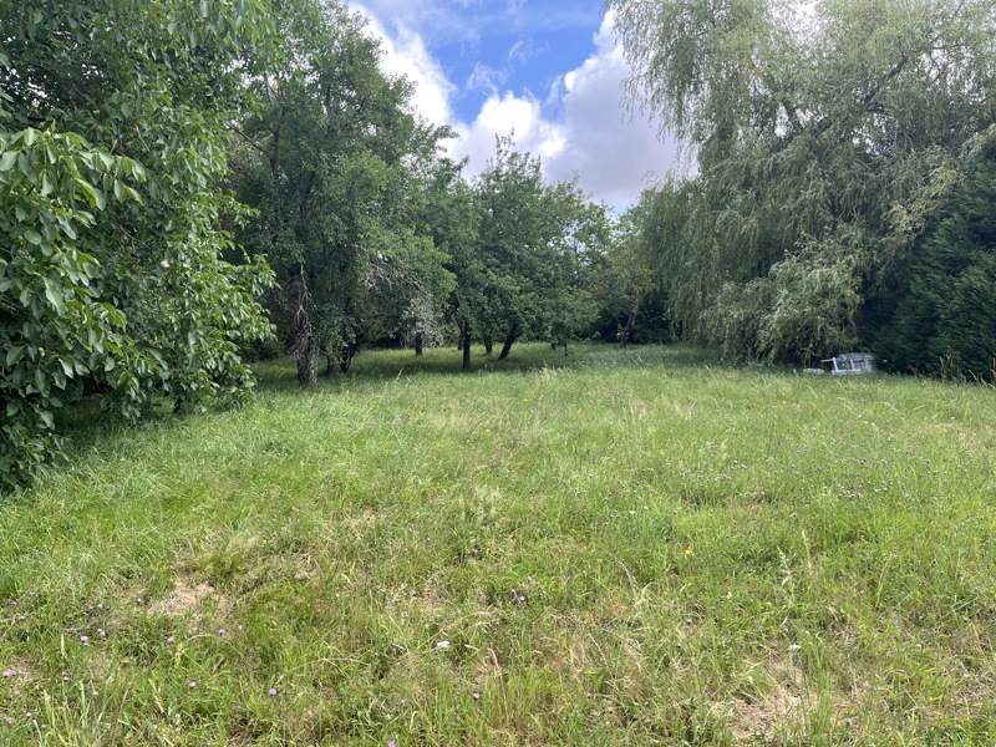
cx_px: 498
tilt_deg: +1.5
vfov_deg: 53.1
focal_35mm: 26
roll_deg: +2.3
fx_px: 748
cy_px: 374
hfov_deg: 67.3
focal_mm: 5.1
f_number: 1.6
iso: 50
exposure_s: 1/608
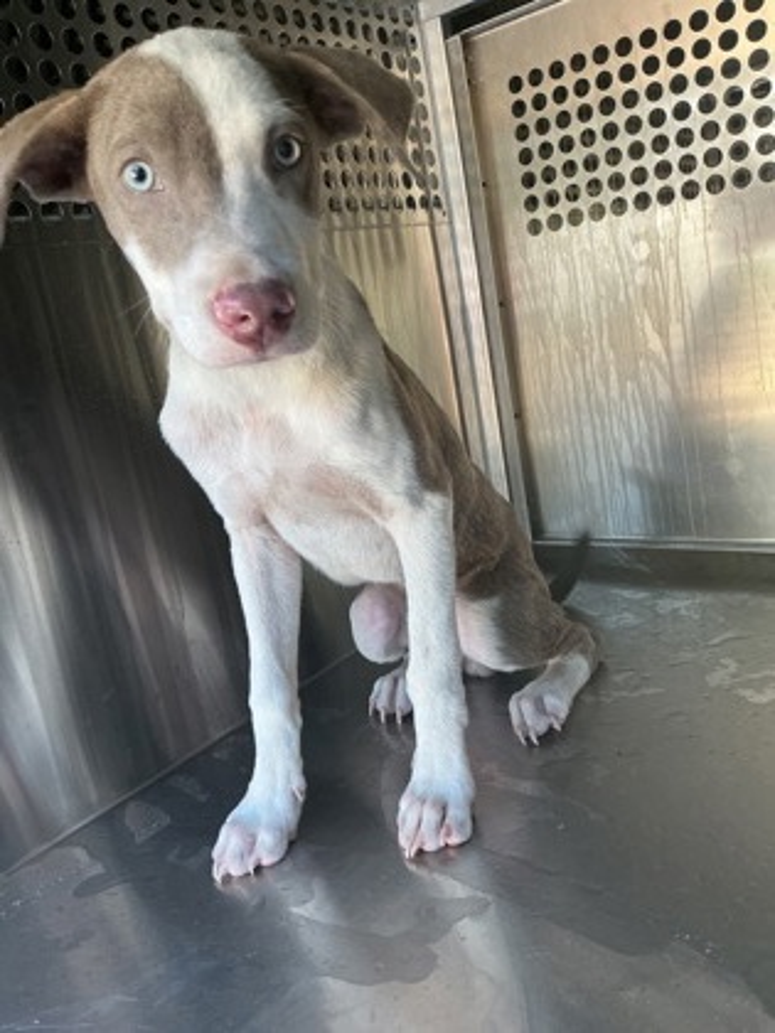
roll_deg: +9.7
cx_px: 388
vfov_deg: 61.7
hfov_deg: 48.2
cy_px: 516
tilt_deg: -9.1
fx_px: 866
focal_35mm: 29
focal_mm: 3
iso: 80
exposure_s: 1/60
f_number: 1.8
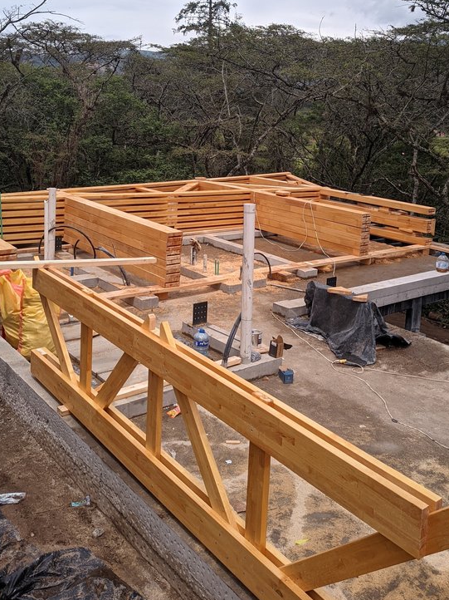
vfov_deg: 52.6
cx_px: 232
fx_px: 588
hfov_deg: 41.8
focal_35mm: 34
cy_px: 183
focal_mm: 5.56
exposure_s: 1/3571
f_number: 1.88
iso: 107
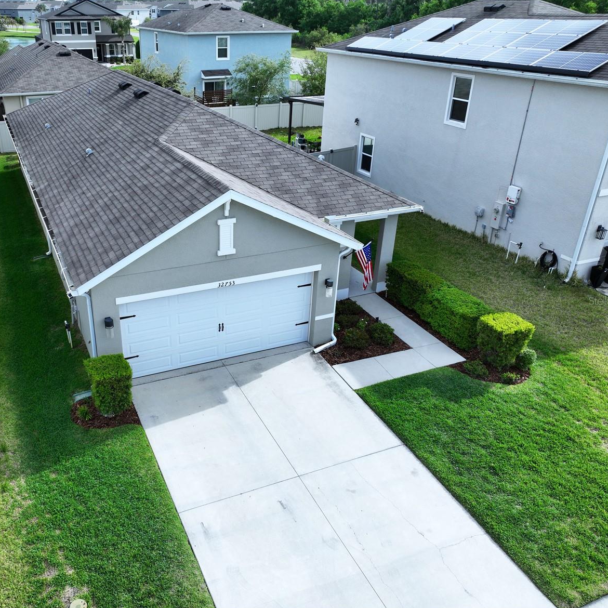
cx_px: 222
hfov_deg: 54.9
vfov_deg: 55.6
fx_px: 576
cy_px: 300
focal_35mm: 29
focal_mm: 12.29
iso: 100
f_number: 3.2
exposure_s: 1/240
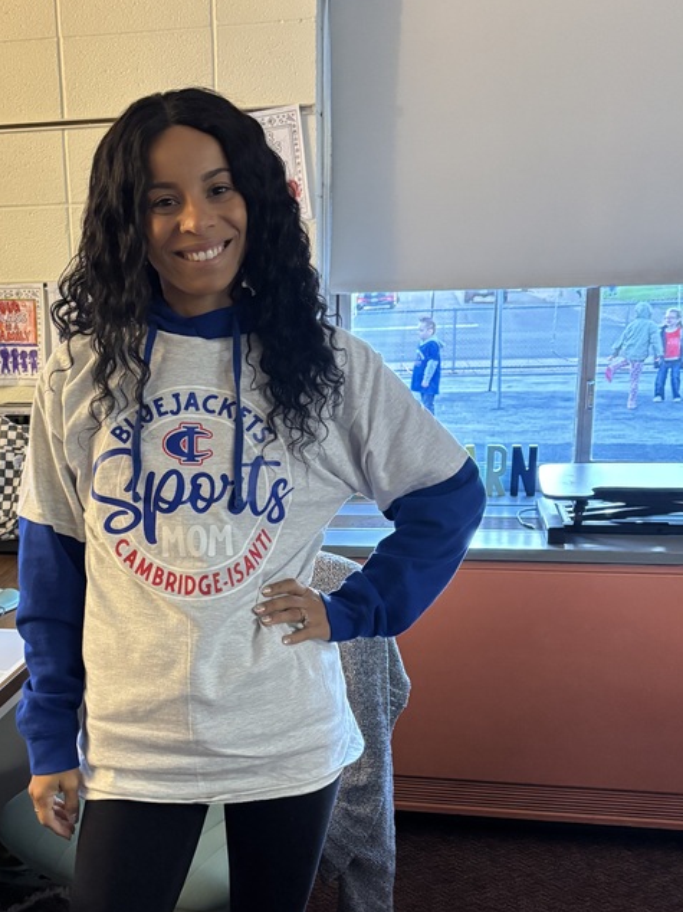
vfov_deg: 44.4
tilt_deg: -16.4
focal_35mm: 42
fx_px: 1106
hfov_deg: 33.8
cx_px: 194
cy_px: 583
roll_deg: +1.5
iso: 640
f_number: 1.6
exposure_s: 1/40
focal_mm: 5.96
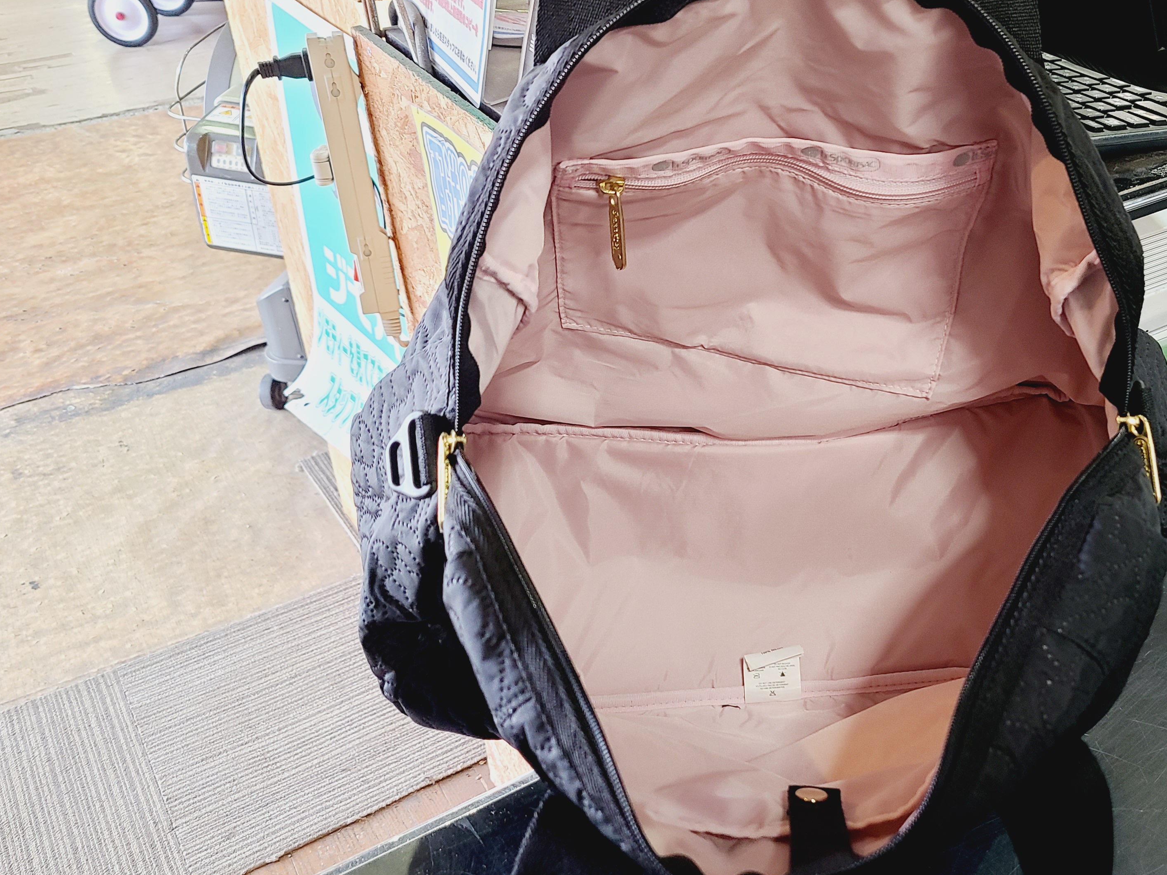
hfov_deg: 49.3
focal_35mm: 37
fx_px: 1247
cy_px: 480
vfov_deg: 38.6
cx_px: 772
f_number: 1.8
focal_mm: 5.4
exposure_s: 1/50
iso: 125
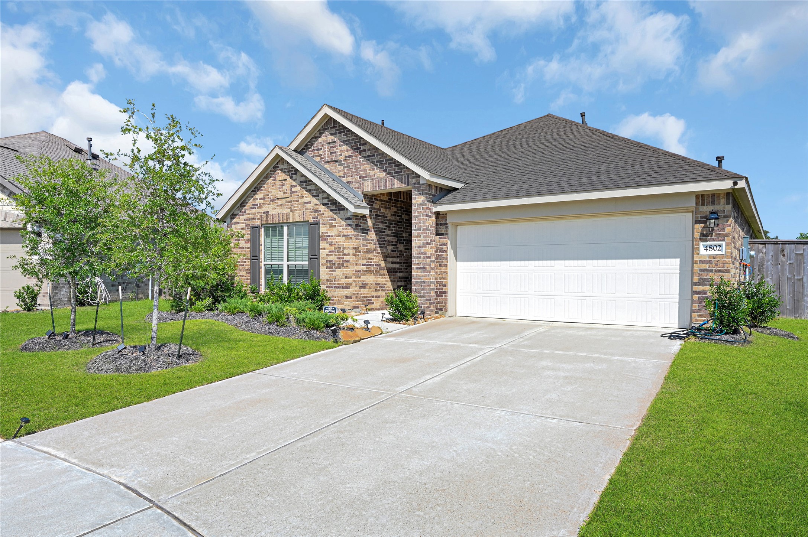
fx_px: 505
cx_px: 404
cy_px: 268
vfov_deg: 56.1
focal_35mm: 22
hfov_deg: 77.4
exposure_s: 1/320
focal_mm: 22.5
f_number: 22
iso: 1000
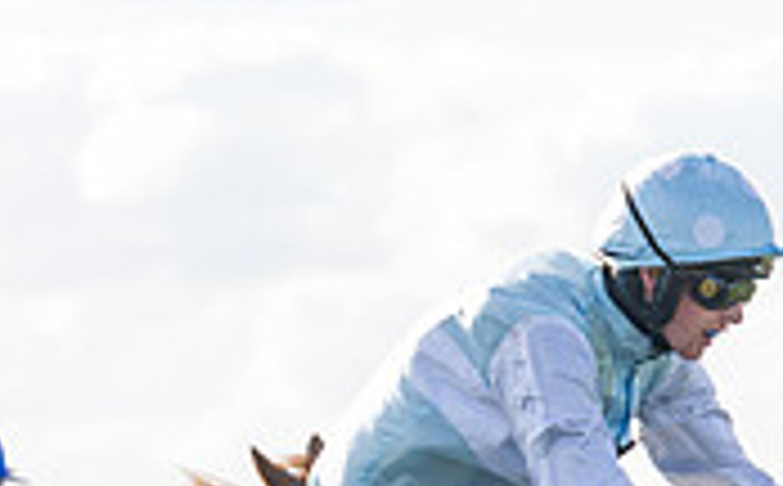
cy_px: 896
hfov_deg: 4.9
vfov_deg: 3.1
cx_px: 545
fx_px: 9073
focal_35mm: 426
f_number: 4
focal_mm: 78
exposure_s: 1/1600
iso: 400
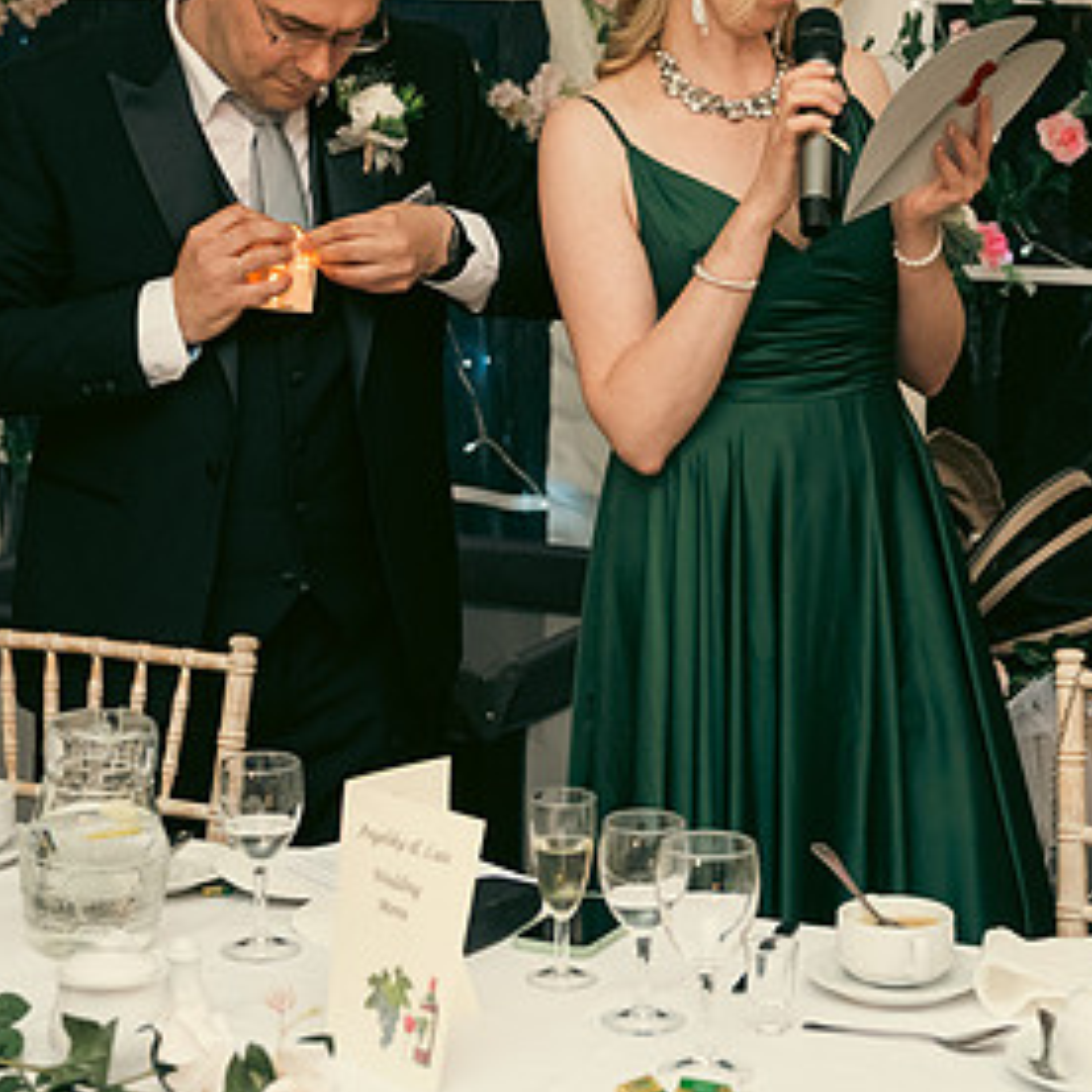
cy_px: 346
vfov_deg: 18.6
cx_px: 590
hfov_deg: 18.7
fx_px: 3319
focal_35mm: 93
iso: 800
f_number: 3.5
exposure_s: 1/160
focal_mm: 52
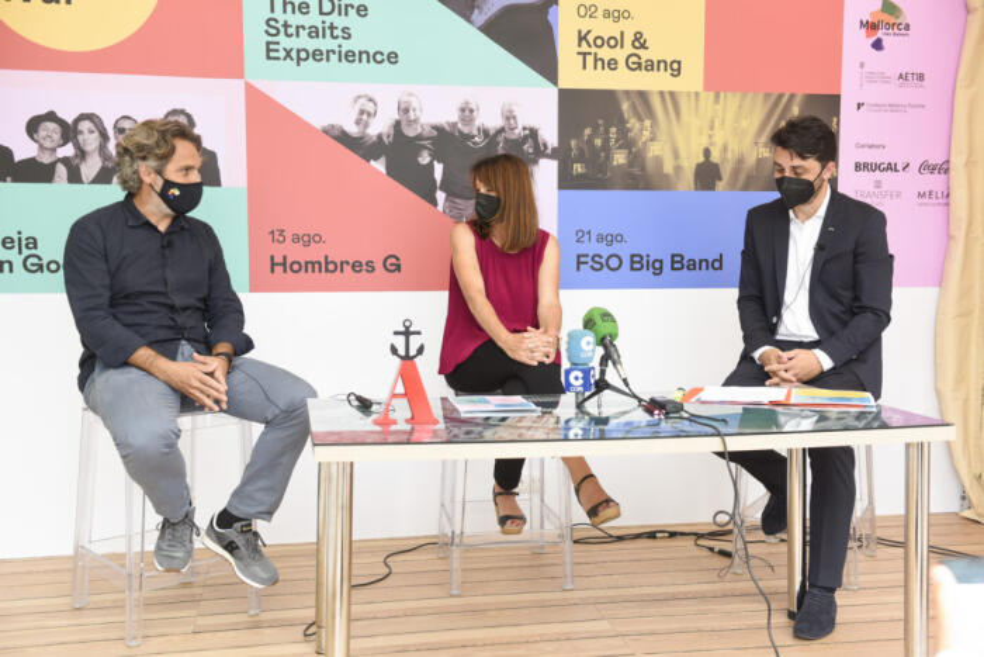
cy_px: 328
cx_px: 492
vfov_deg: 33.4
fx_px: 1093
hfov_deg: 48.4
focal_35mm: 40
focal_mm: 40
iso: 400
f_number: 4.5
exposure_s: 1/125
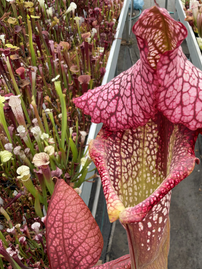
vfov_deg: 52.3
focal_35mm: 35
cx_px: 141
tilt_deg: -40.4
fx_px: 272
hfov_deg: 40.0
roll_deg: -2.7
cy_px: 161
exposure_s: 1/209
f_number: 2.2
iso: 40
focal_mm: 2.22
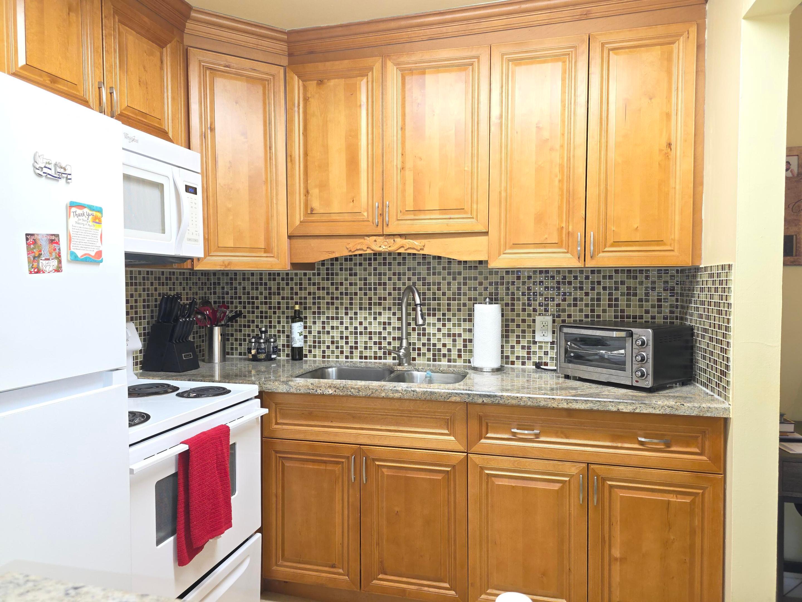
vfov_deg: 58.9
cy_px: 301
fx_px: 533
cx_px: 401
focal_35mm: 23
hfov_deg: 73.9
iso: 125
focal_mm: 6.3
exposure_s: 1/60
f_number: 1.7
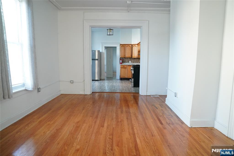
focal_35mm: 24
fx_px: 156
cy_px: 78
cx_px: 117
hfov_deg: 73.8
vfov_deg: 53.1
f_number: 2.8
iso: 4000
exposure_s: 1/160
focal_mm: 24
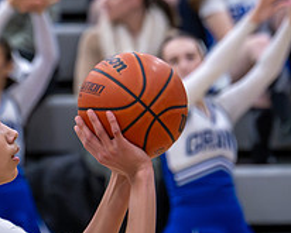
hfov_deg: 3.4
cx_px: 69
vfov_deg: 2.7
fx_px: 4868
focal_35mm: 565
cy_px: 34
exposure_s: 1/1000
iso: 6400
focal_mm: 130
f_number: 2.8
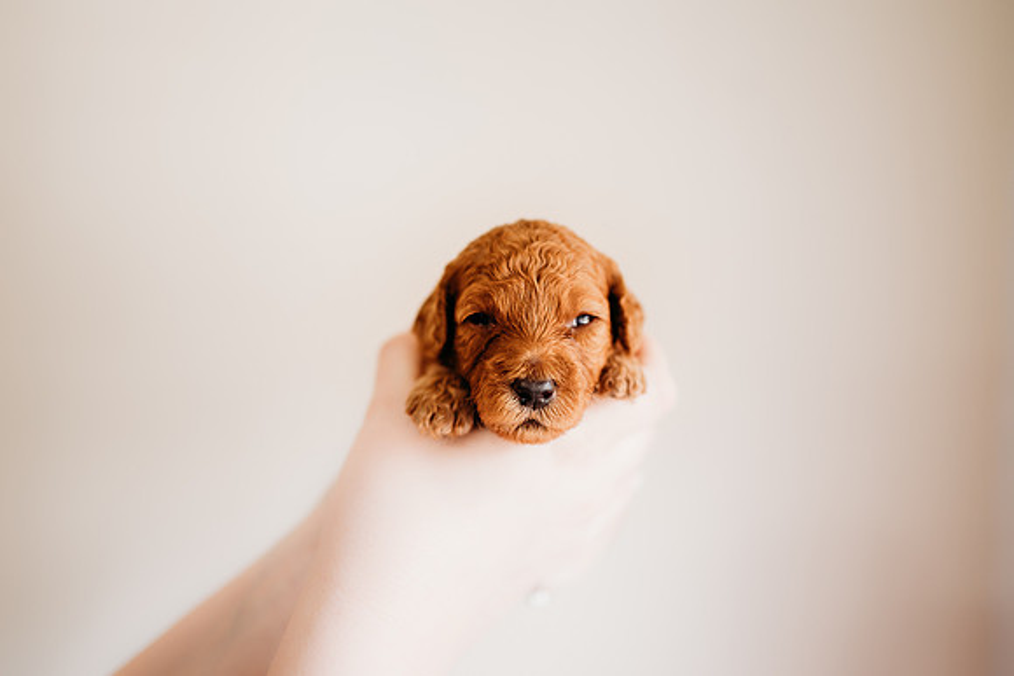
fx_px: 676
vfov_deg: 53.2
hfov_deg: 73.7
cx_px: 507
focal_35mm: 24
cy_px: 338
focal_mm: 24
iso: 200
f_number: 2.2
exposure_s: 1/100
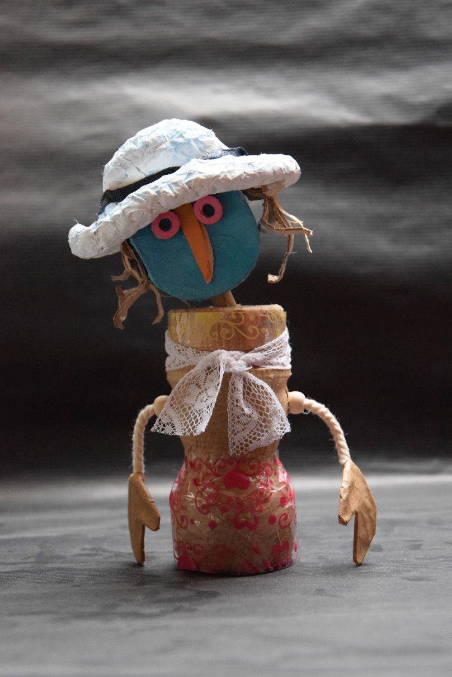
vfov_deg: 27.0
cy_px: 338
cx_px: 226
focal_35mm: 75
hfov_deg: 18.2
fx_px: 1412
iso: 4000
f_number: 5
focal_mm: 50
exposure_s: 1/125
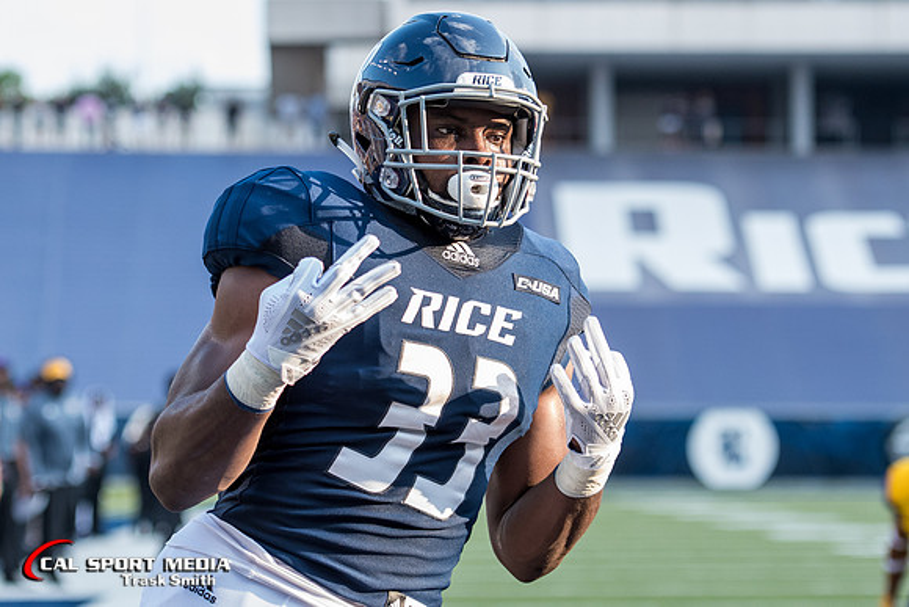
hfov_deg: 10.8
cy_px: 236
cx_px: 404
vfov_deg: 7.2
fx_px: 4811
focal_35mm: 190
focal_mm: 95
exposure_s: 1/1250
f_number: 4
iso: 1000
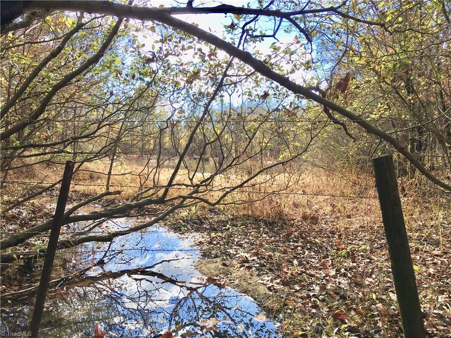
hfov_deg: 61.7
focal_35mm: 29
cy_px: 169
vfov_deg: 48.2
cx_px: 226
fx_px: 378
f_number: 2.2
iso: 25
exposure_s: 1/894
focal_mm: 4.15
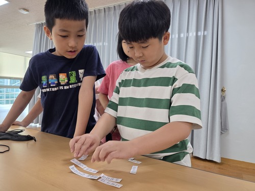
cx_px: 128
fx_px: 169
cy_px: 96
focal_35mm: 23
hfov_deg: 73.9
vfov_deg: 58.9
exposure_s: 1/120
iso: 200
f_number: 1.7
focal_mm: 6.3
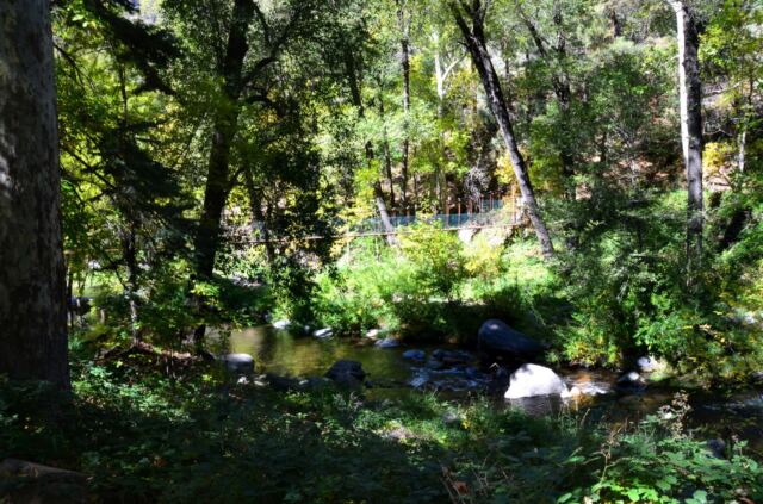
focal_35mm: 27
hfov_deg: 67.5
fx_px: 571
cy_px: 252
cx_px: 382
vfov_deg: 47.7
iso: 200
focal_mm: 18
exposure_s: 1/15
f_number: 18
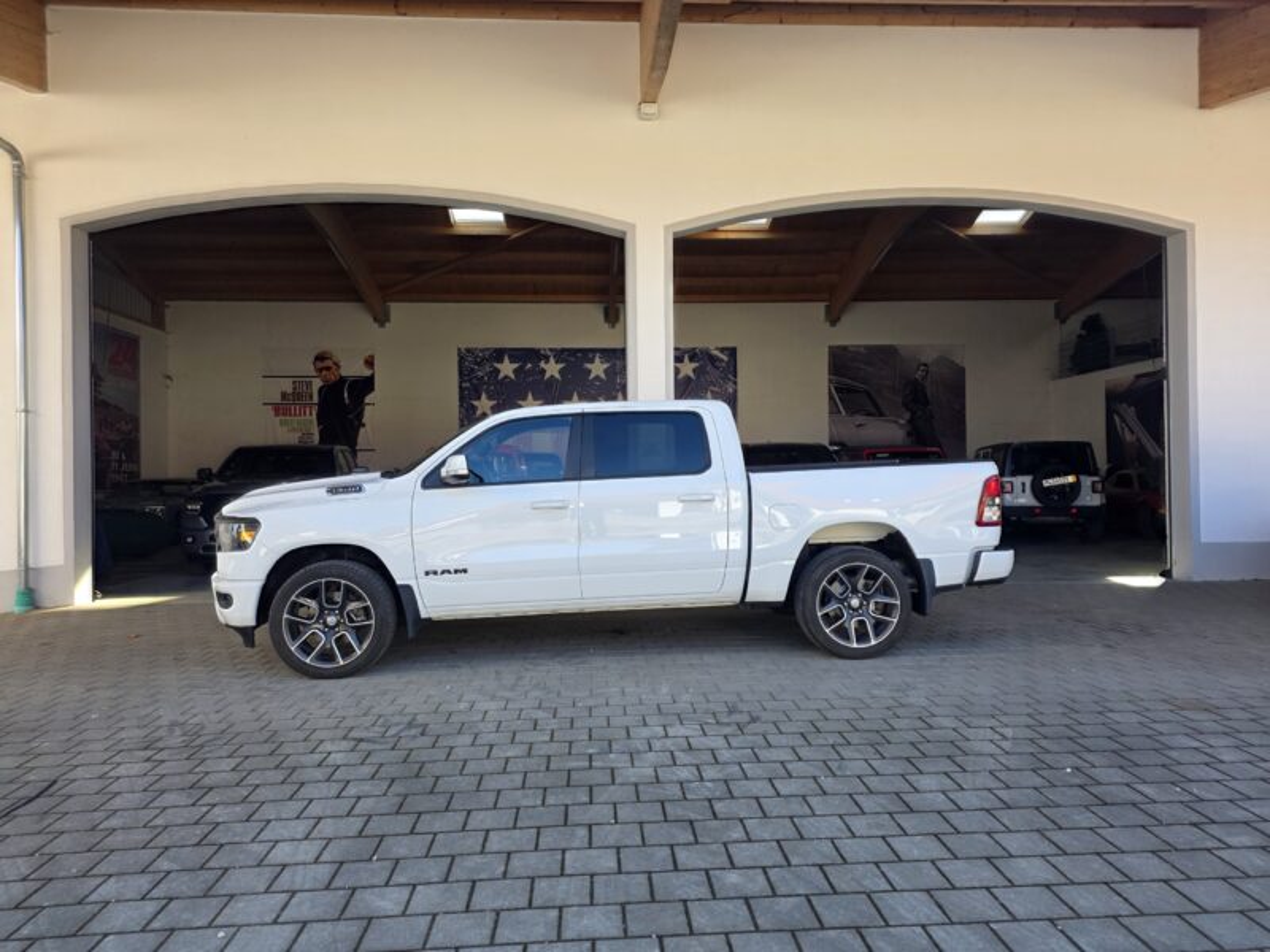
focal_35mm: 23
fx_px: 844
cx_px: 635
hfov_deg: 73.9
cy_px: 476
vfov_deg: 58.9
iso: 40
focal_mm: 6.25
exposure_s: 1/359
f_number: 1.7
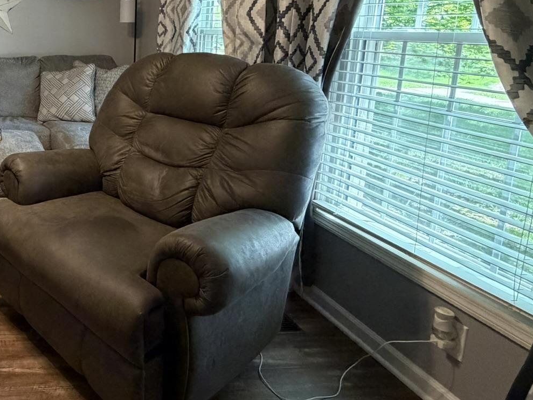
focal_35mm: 29
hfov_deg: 50.3
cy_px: 89
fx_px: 447
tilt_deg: -8.1
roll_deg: -0.1
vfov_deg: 46.1
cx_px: 4
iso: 400
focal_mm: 2.22
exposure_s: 1/60
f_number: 2.2
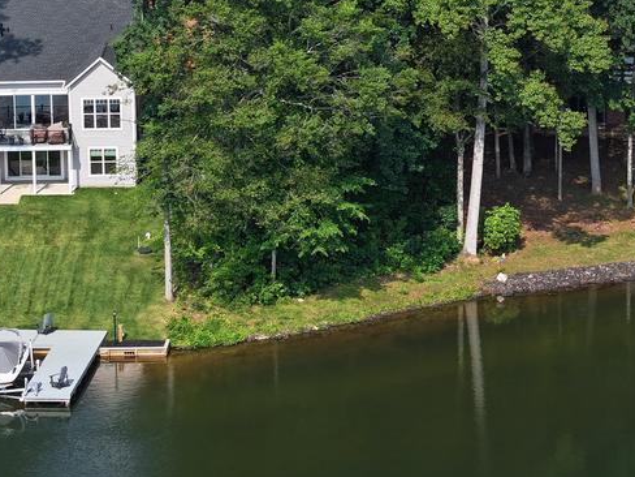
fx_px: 2697
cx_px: 484
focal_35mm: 147
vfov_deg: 10.0
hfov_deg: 13.4
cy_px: -9
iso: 140
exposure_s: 1/1000
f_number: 2.8
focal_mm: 19.35
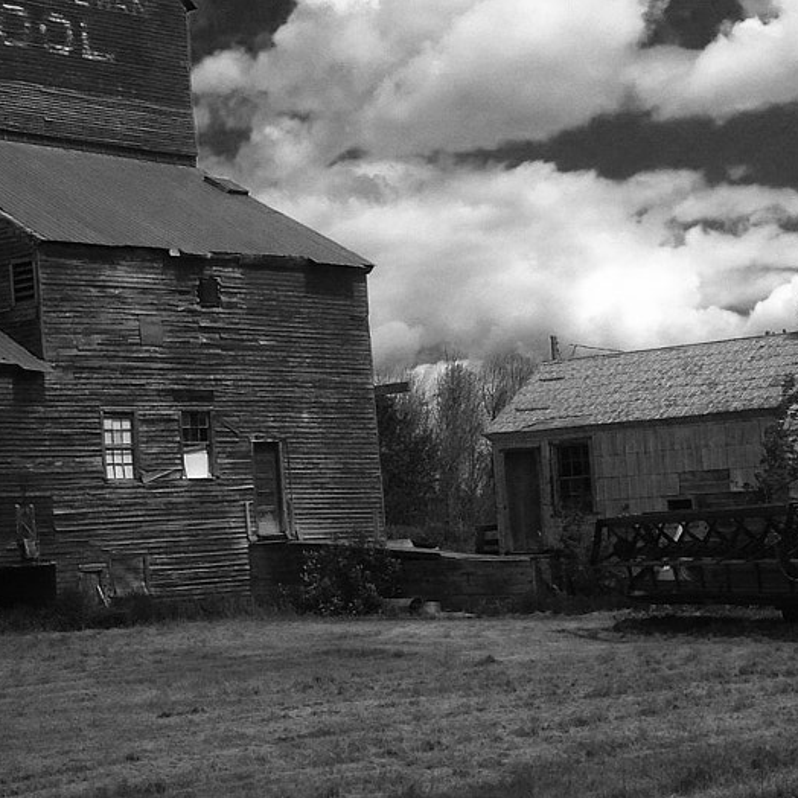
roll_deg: +1.6
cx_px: 271
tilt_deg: +6.5
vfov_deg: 19.5
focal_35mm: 89
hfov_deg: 19.5
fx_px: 2321
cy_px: 401
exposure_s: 1/1466
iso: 50
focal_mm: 4.12
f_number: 2.4
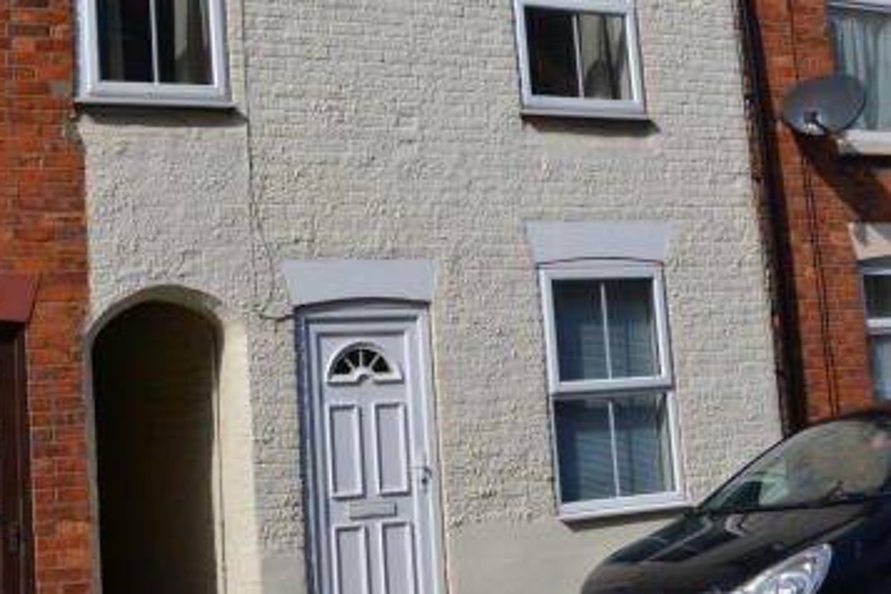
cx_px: 299
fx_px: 1287
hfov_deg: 37.8
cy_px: 216
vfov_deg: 25.9
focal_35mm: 52
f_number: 8
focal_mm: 26
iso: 100
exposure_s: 1/250
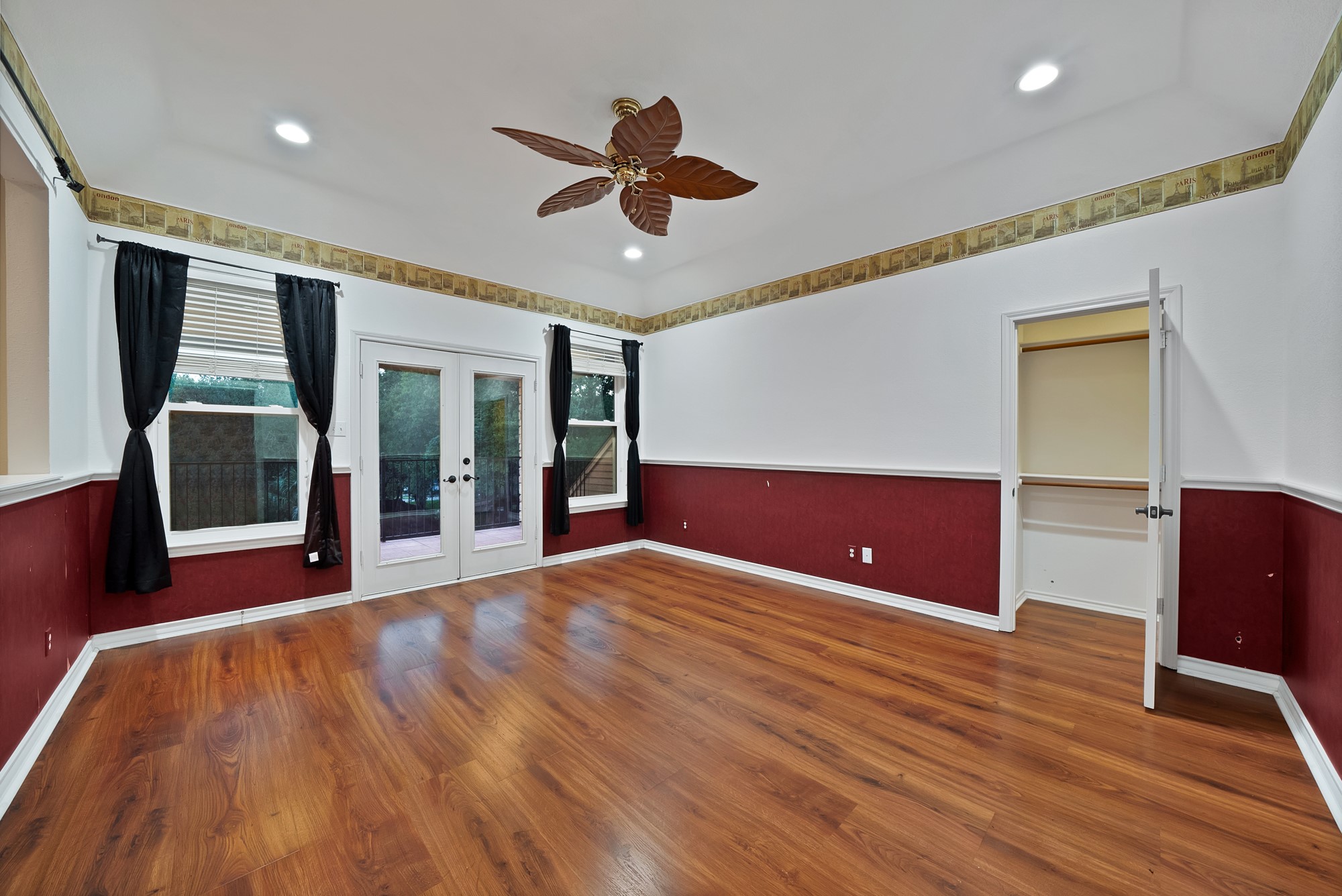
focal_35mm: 12
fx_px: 448
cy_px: 448
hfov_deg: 112.6
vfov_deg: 90.1
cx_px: 671
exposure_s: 1/1.67
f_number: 9
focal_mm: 12
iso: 640
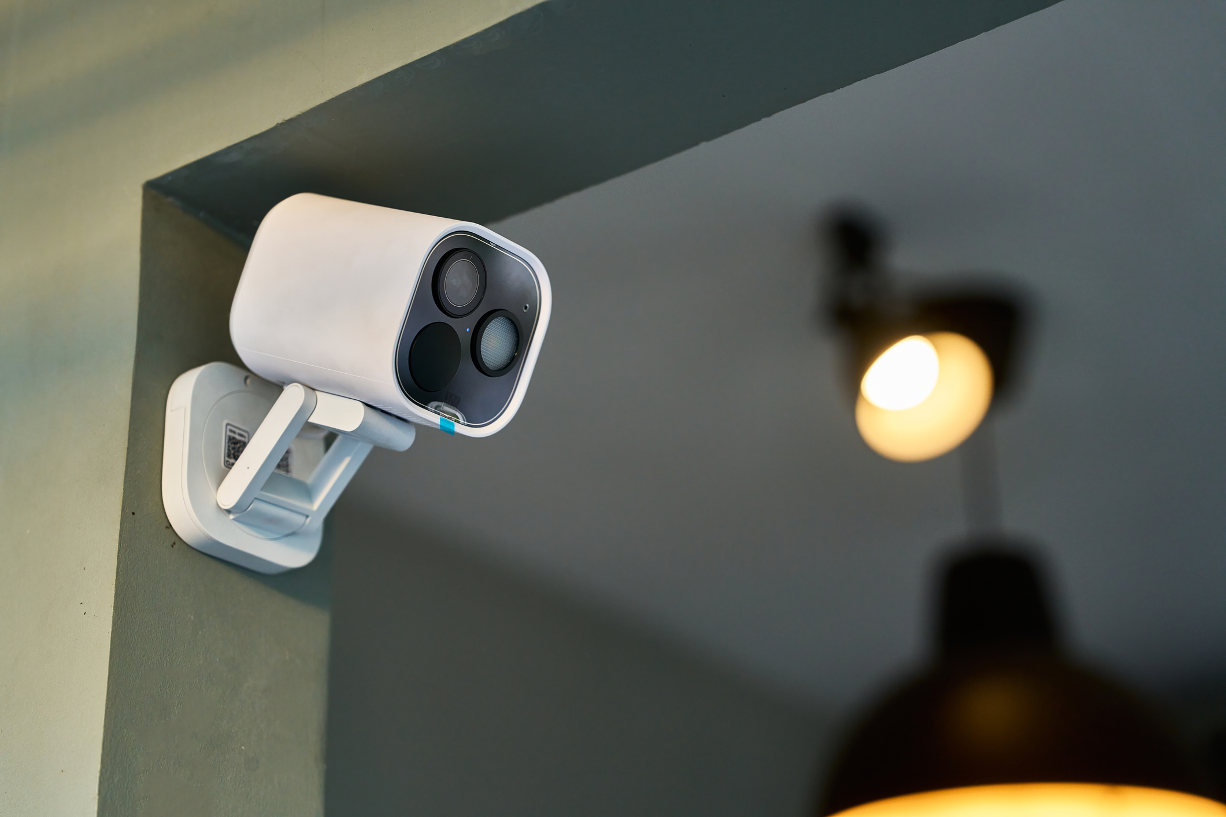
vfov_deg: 19.5
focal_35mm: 70
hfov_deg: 28.8
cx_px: 613
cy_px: 408
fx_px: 2384
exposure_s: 1/250
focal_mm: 70
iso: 1250
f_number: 2.8
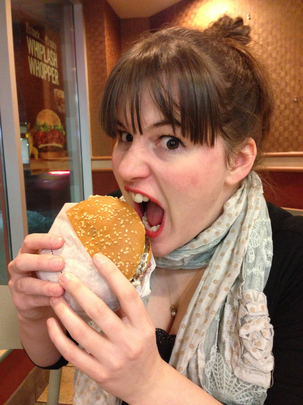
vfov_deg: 55.4
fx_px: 385
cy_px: 202
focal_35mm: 33
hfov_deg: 42.9
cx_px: 152
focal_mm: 4.13
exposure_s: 1/15
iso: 400
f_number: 2.4
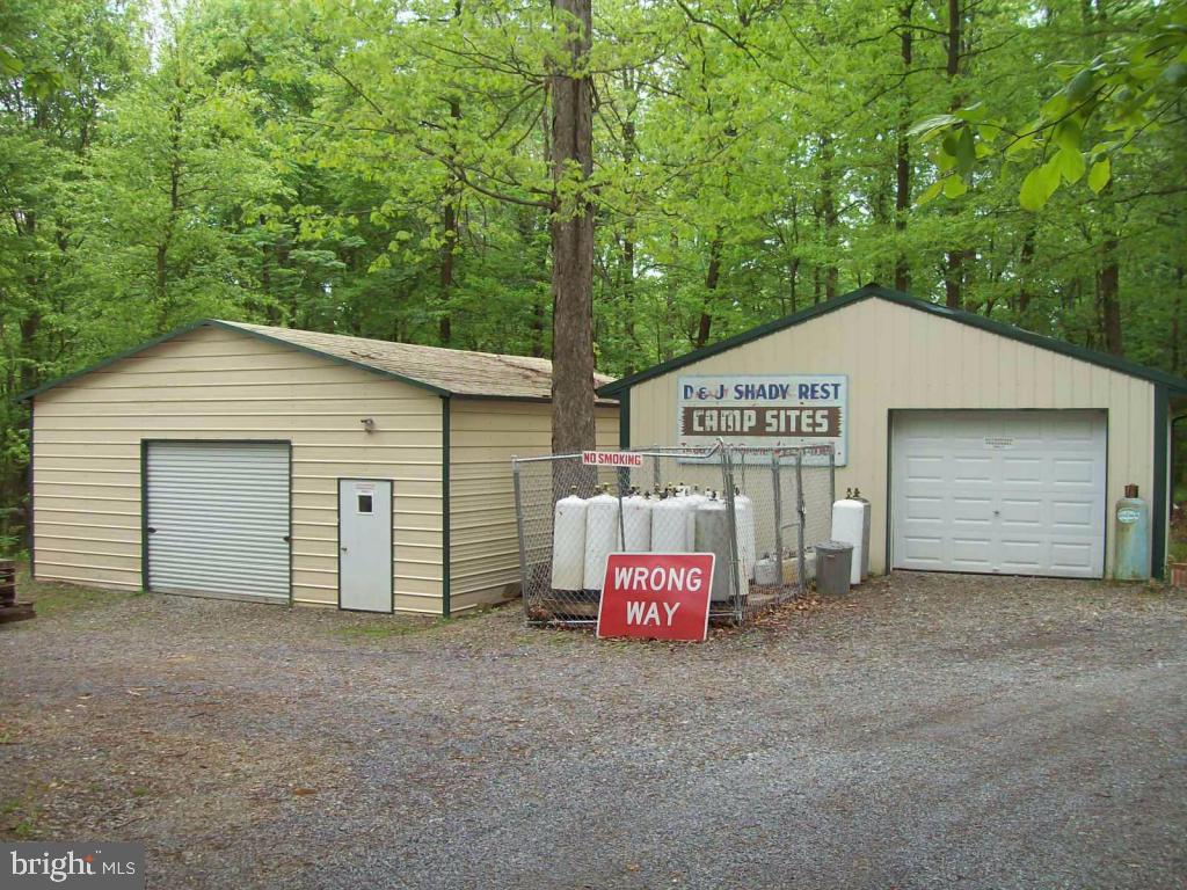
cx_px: 594
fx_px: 1234
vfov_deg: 39.7
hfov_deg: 51.4
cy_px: 445
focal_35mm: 36
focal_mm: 6
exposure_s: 1/181
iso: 80
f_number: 2.7
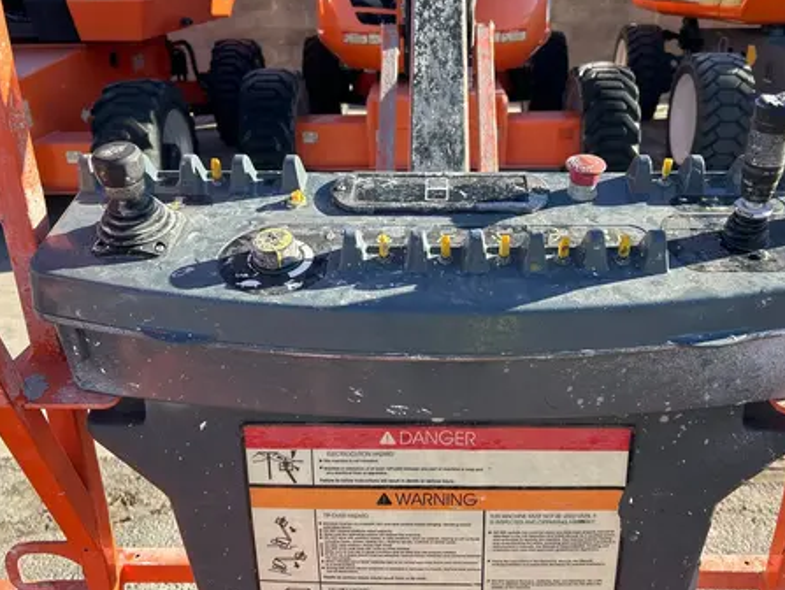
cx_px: 423
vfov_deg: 44.2
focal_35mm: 32
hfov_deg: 56.7
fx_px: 726
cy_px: 282
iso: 50
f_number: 1.5
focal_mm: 5.7
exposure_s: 1/846
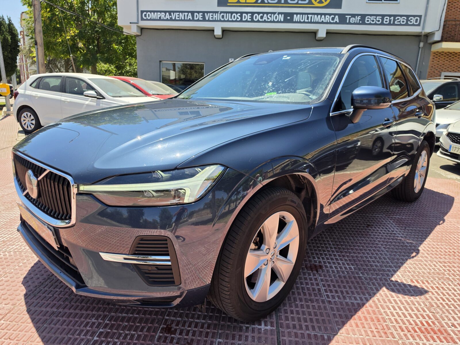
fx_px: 306
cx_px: 230
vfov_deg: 58.9
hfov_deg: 73.9
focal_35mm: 23
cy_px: 172
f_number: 1.4
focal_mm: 6.5
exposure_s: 1/4055
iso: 64
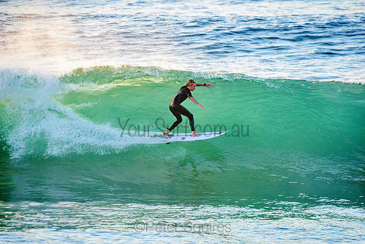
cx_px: 182
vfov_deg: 2.8
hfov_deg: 4.1
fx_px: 5070
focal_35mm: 500
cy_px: 122
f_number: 5.6
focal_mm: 500
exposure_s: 1/2000
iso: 1000
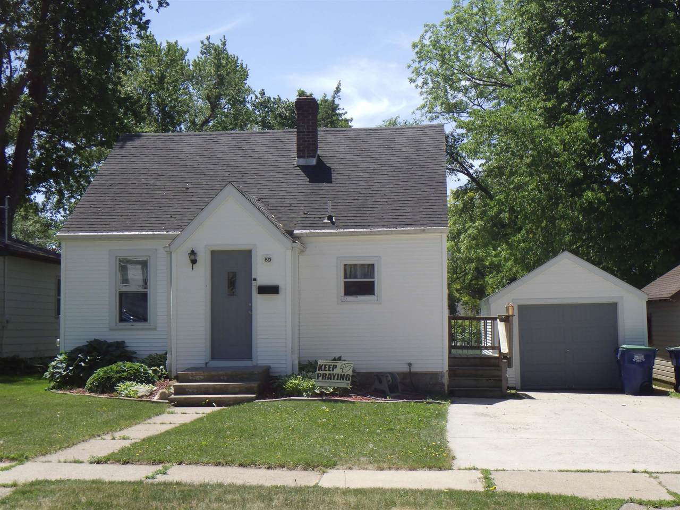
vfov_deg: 28.6
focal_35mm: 51
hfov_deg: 37.5
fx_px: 1002
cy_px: 255
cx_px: 340
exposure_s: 1/500
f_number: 5.3
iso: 125
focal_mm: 9.1
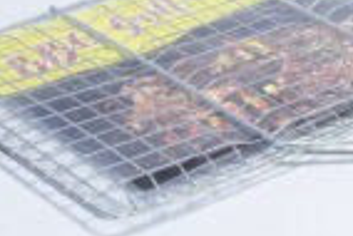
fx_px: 1728
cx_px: 373
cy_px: 123
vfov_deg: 7.8
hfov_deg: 11.5
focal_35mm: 176
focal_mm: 58
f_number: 9
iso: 3200
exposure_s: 1/200
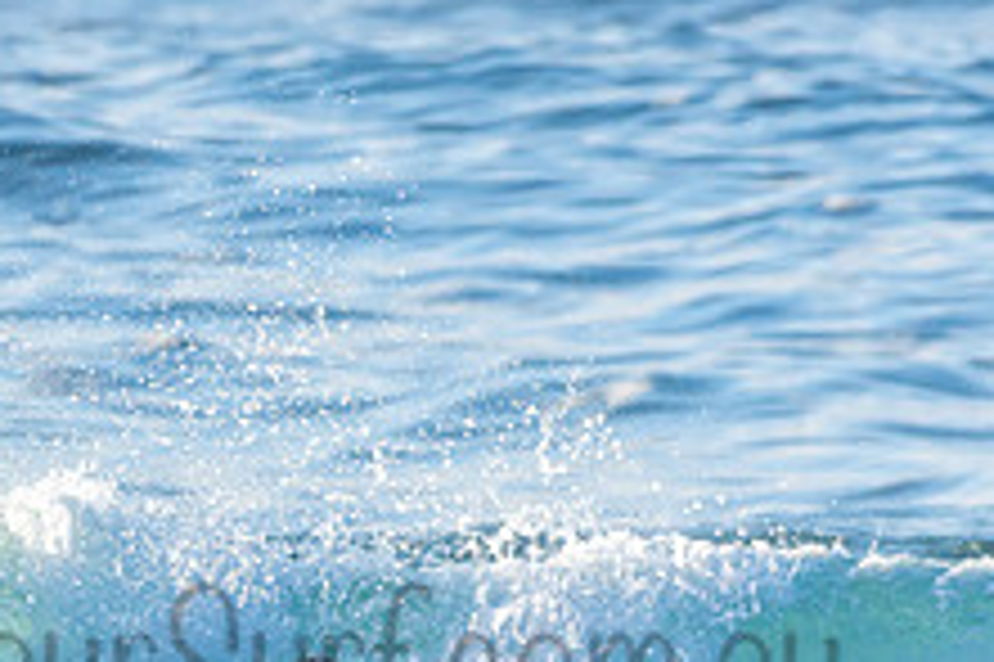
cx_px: 364
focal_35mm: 1968
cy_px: 615
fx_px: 54297
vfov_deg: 0.7
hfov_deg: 1.0
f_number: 5.6
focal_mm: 500
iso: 280
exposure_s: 1/1250
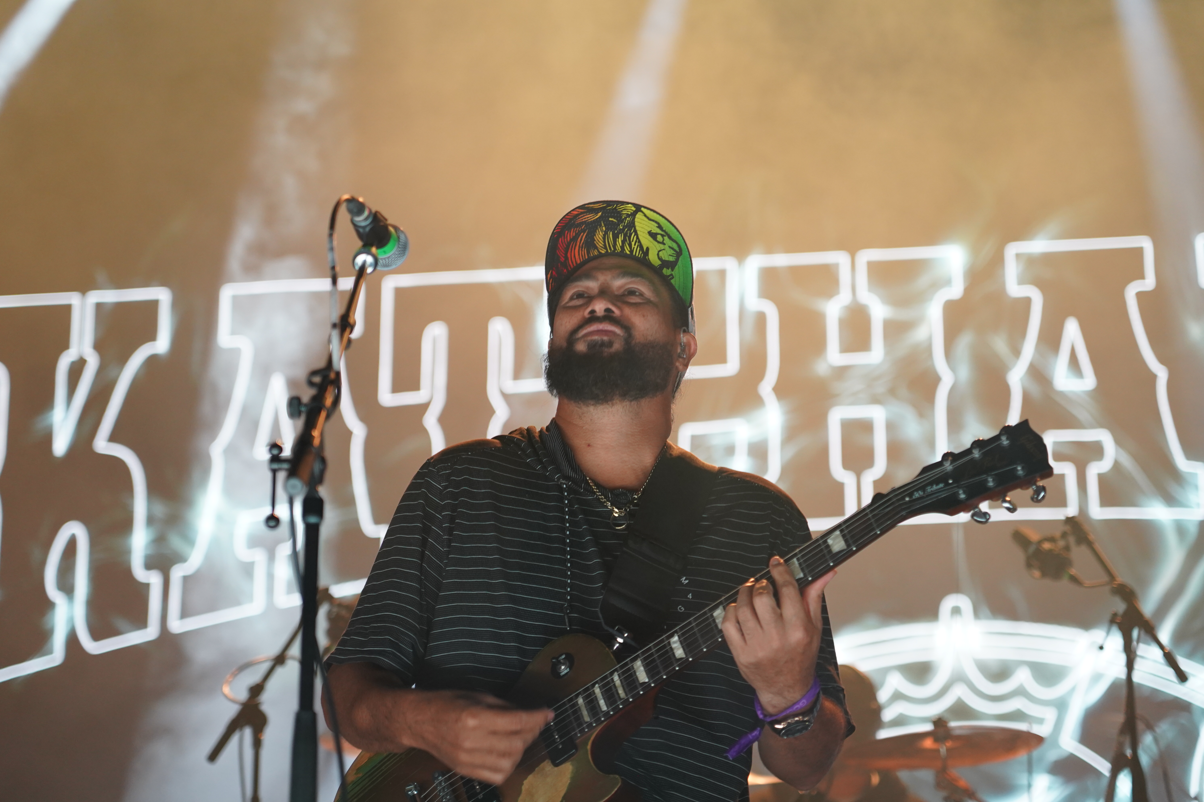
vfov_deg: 13.0
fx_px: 3511
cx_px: 602
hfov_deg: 19.5
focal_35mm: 105
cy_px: 401
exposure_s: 1/160
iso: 2000
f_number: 4
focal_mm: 105
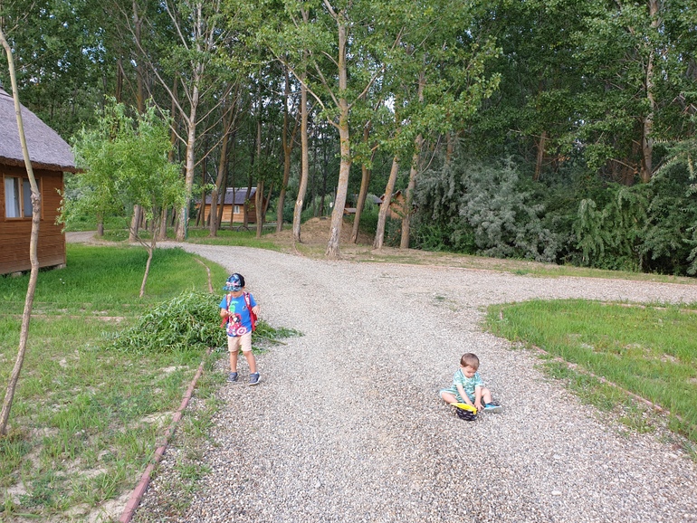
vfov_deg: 51.4
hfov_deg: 65.3
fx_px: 544
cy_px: 257
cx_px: 348
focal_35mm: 27
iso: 50
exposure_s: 1/116
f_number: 2.4
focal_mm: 4.3
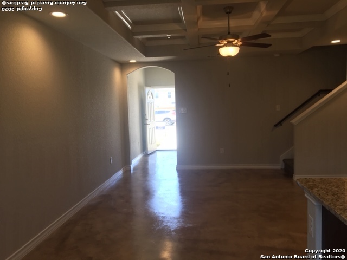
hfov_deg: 61.7
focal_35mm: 29
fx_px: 291
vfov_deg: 48.2
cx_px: 174
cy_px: 130
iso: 32
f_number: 2.2
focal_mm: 4.15
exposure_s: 1/60
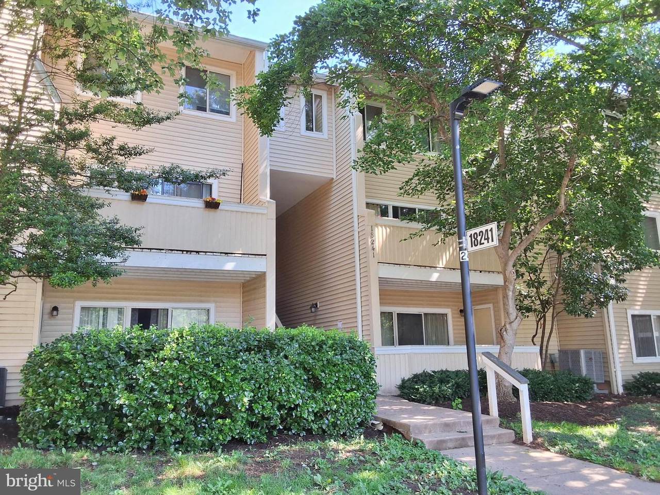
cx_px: 330
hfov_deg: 63.4
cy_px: 248
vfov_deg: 49.7
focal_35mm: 28
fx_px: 534
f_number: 1.9
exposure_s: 1/120
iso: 40
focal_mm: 2.91
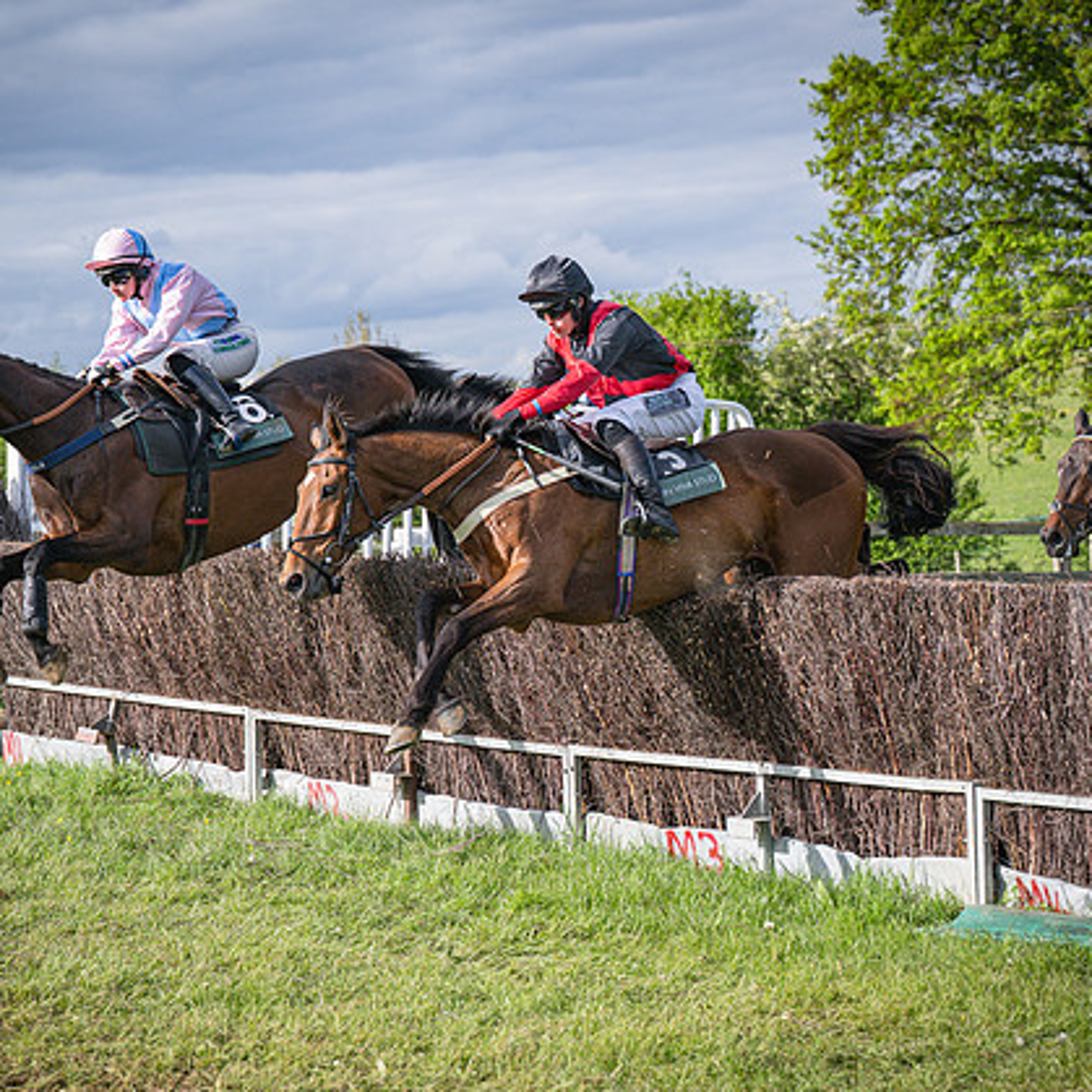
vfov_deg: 16.7
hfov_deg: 16.7
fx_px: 3712
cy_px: 579
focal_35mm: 104
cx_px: 499
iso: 400
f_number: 4
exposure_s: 1/3200
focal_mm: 76
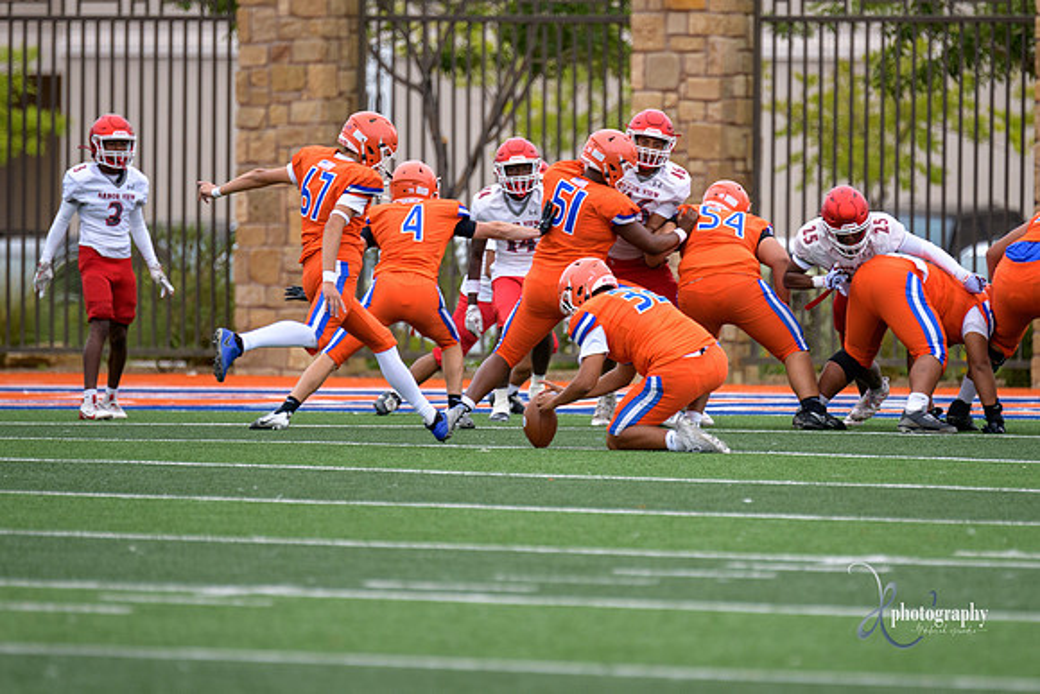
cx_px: 582
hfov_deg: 4.5
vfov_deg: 3.0
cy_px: 331
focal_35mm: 453
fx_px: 13095
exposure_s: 1/1250
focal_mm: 300
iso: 280
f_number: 2.8
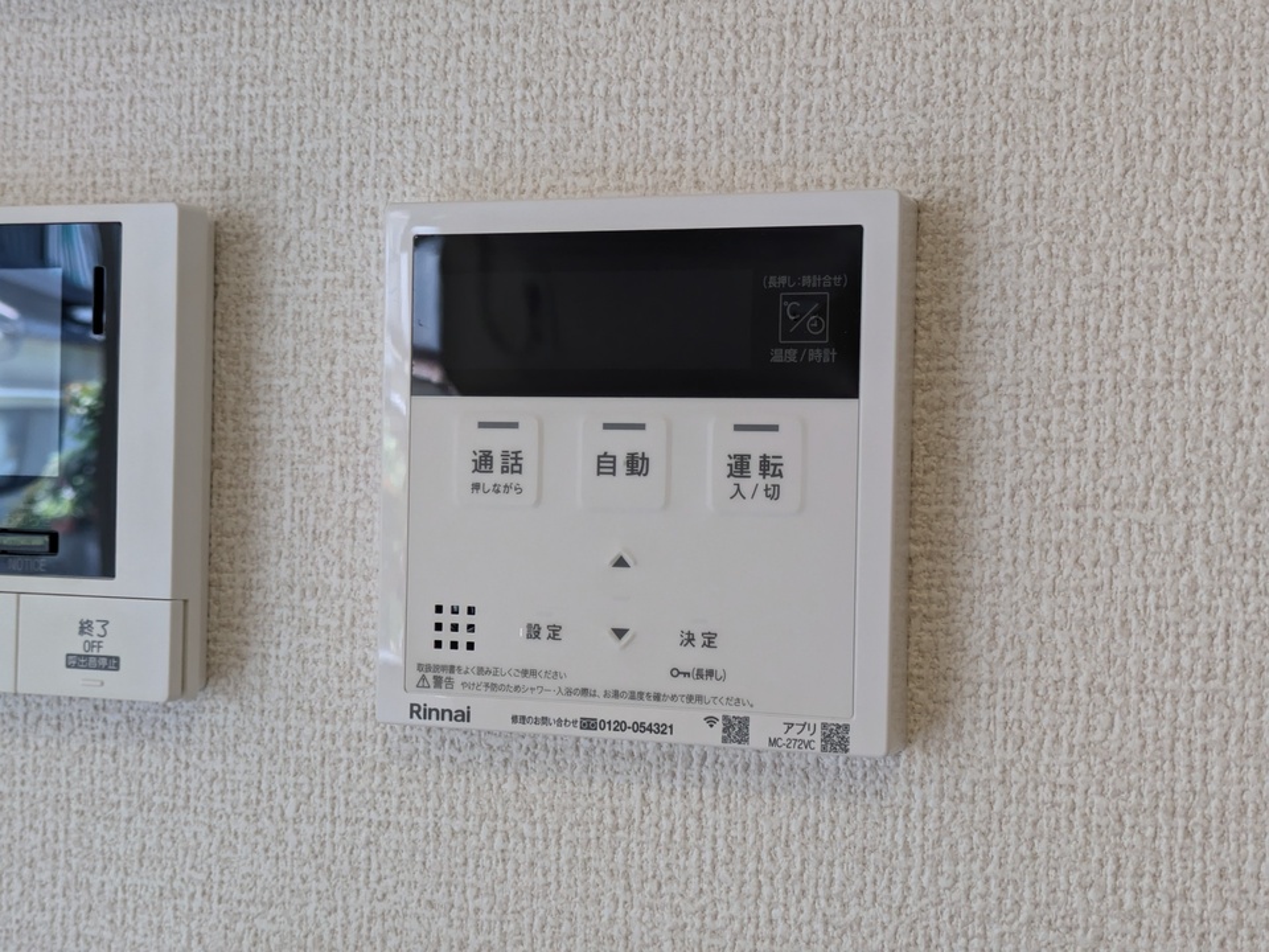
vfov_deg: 28.6
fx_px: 1870
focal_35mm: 51
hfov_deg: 37.5
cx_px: 634
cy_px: 476
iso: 202
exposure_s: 1/120
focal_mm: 5.43
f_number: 1.89
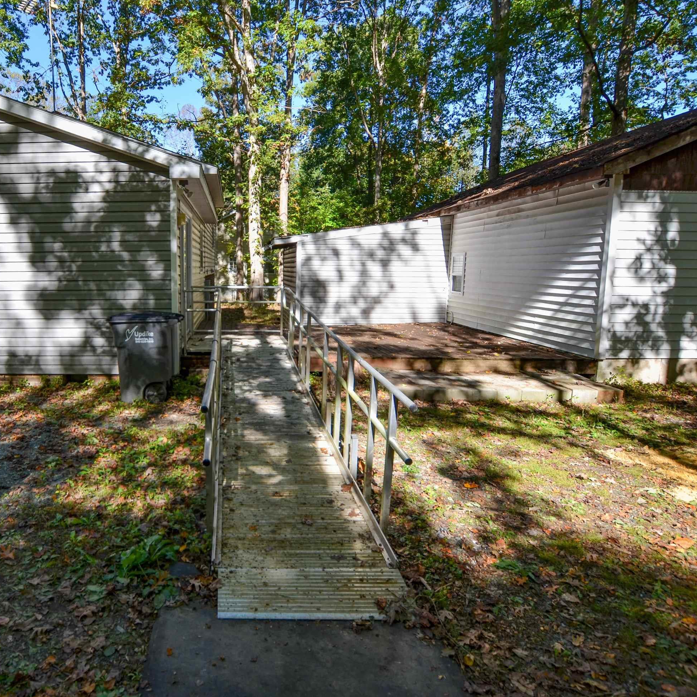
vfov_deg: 74.8
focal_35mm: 20
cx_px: 212
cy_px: 336
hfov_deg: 71.8
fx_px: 456
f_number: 6.3
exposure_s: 1/160
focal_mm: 10
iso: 100
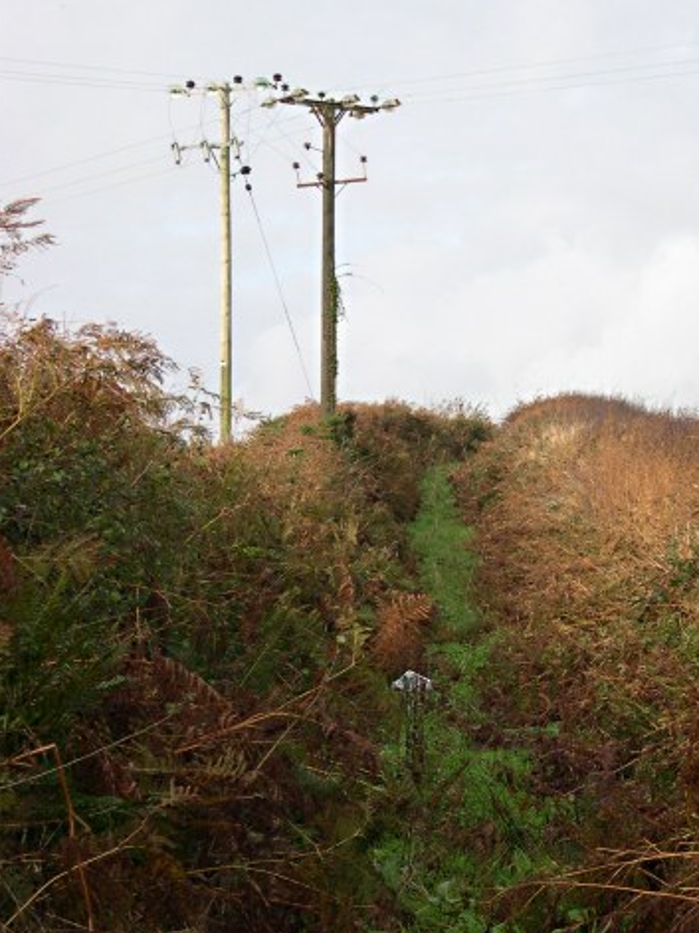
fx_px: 3367
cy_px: 549
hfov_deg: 11.8
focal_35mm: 125
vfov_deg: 15.8
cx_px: 463
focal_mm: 19.5
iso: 100
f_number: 4.5
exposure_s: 1/251
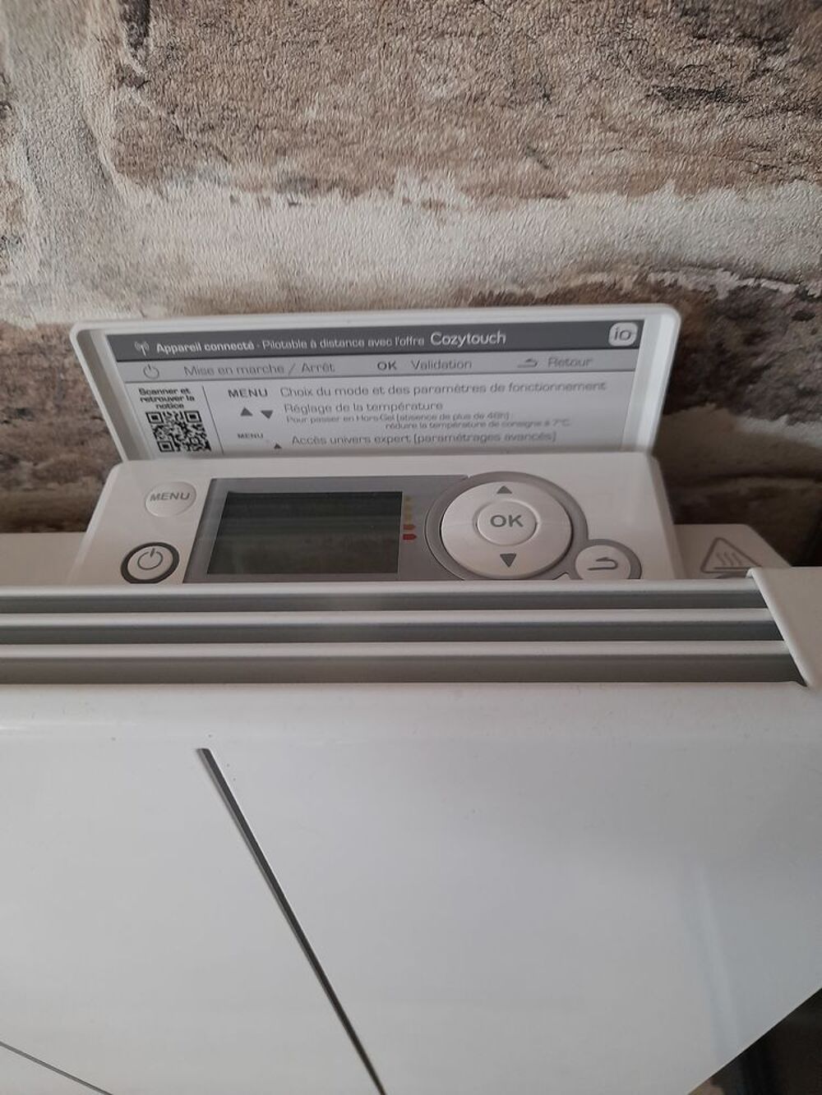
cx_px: 411
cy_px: 548
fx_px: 791
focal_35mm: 25
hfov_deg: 54.9
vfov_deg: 69.4
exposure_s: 1/33
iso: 320
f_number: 2
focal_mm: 4.6
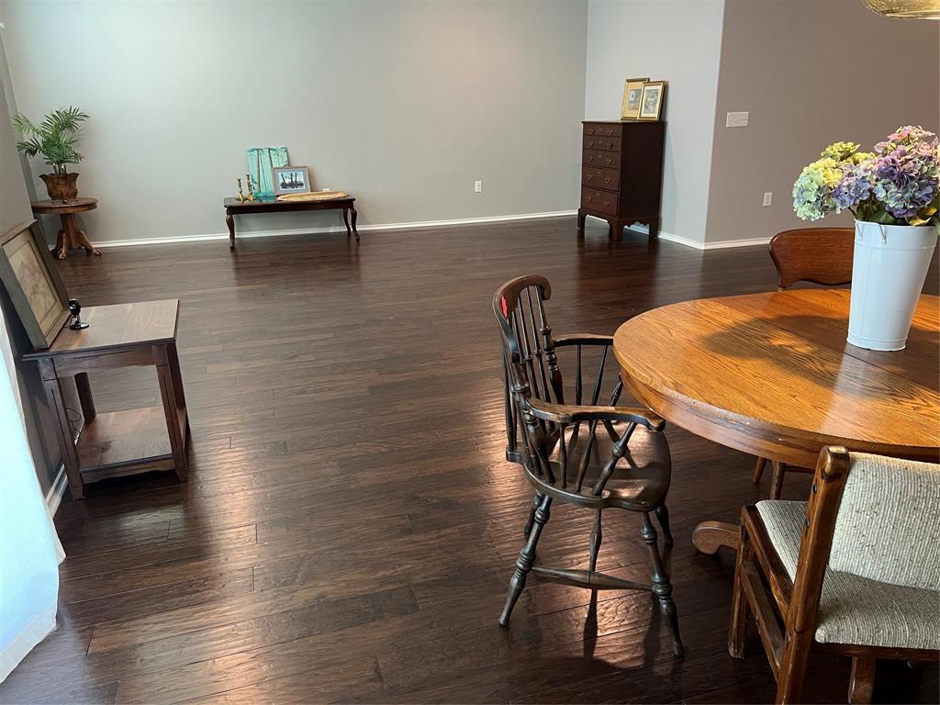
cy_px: 352
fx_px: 706
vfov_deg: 53.1
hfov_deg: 67.3
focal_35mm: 26
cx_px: 470
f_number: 1.5
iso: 250
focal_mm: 5.7
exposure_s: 1/60
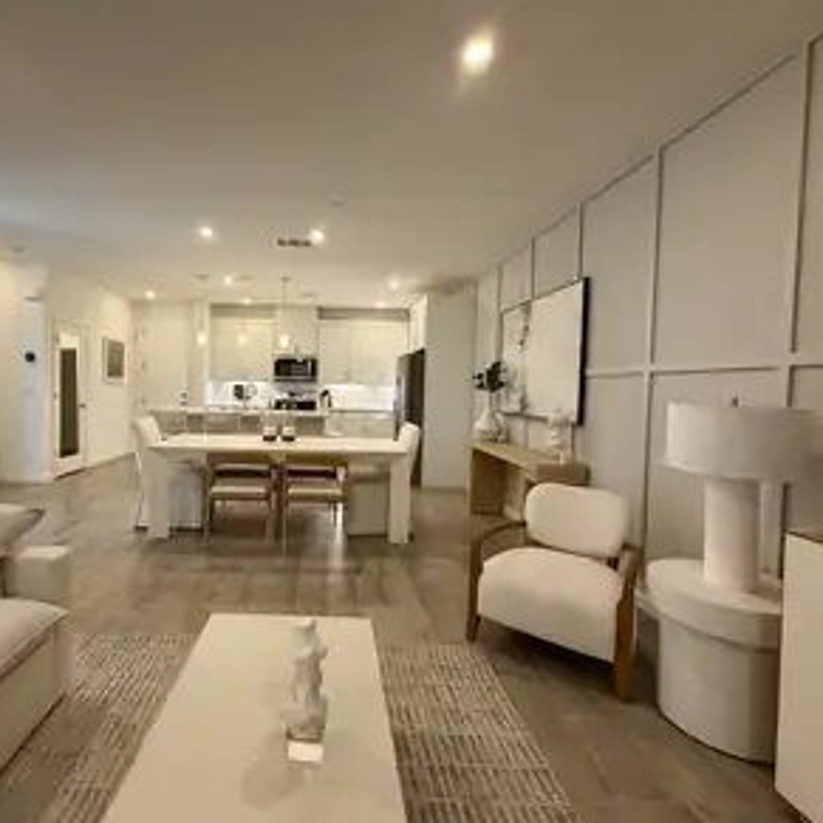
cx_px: 325
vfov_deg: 84.0
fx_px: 457
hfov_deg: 82.9
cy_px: 402
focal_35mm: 17
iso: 200
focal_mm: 2.22
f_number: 2.2
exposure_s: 1/60
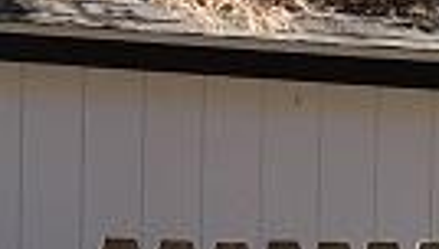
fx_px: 2741
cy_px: 501
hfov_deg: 8.5
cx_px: 1002
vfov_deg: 5.1
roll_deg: -2.6
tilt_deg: -1.3
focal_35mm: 235
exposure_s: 1/405
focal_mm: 4.15
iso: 25
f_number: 2.2
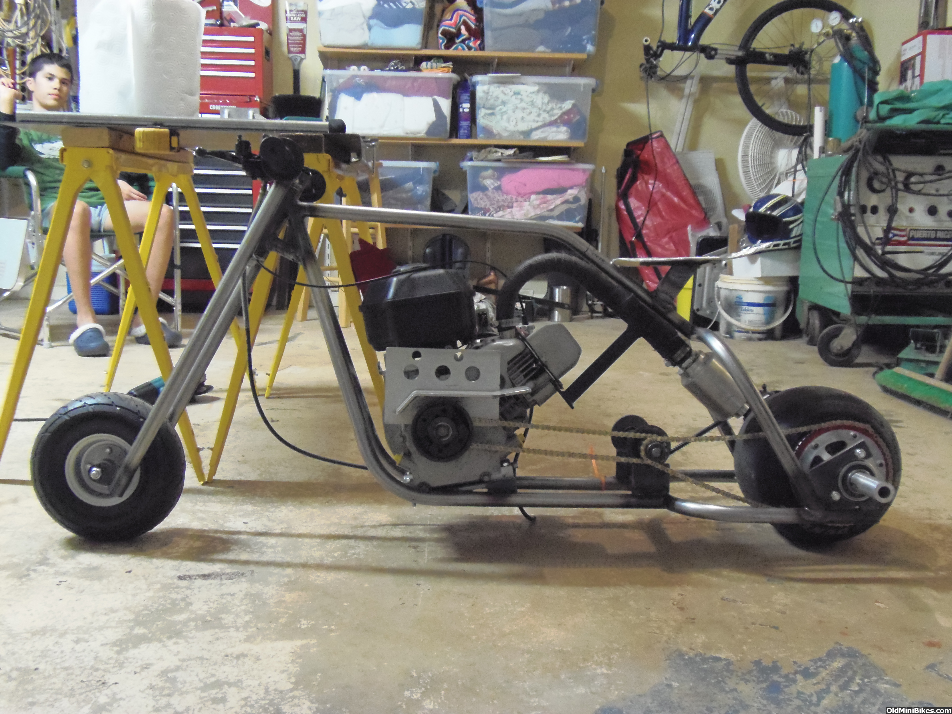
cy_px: 357
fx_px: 963
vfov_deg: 40.7
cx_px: 476
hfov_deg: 52.6
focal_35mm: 35
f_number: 3.4
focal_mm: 6.5
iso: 800
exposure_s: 1/13
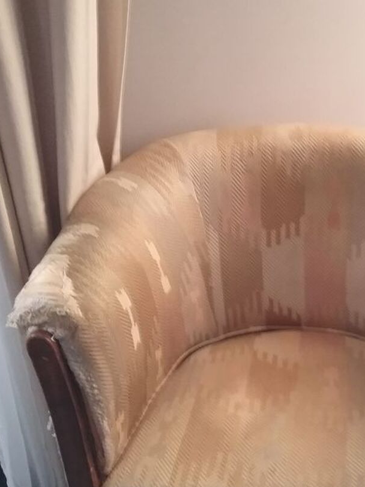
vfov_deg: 37.3
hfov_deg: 28.0
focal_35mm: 51
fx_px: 717
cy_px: 305
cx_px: 286
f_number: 2.2
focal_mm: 3.3
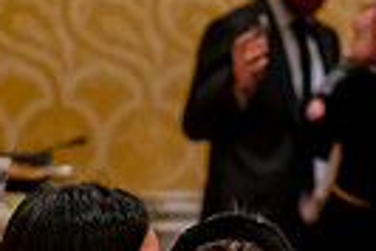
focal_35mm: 382
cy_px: 313
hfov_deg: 5.4
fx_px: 3994
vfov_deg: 3.6
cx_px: 221
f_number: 2.8
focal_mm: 70
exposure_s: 1/200
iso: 5000
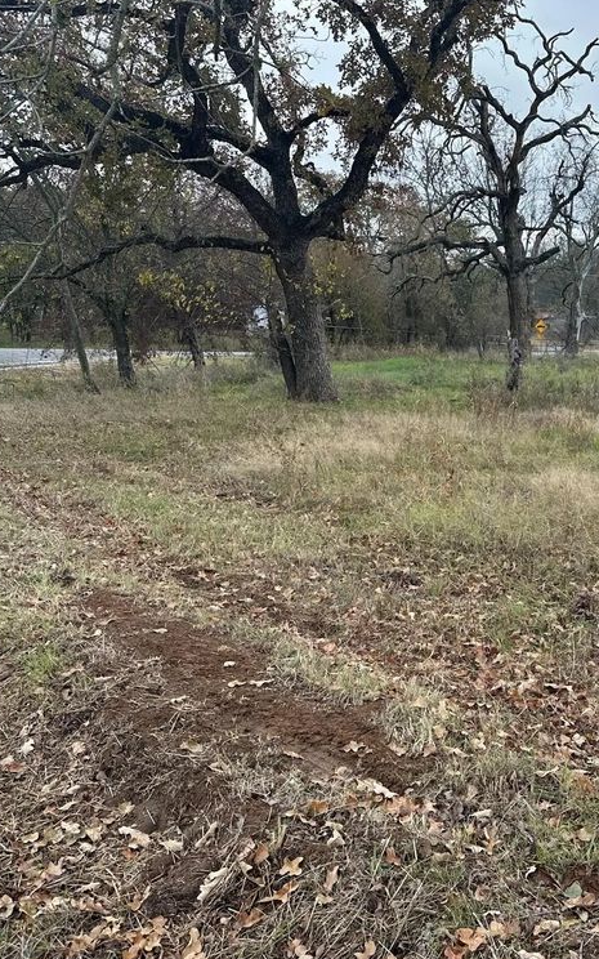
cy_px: 483
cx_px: 518
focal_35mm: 35
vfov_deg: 55.3
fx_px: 914
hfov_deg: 34.6
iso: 80
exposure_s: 1/577
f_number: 1.78
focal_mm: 6.86
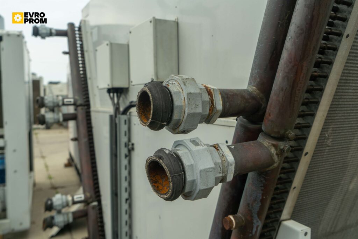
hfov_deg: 61.9
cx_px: 179
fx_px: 298
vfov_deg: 43.6
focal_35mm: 30
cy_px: 120
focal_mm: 30
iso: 100
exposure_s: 1/125
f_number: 6.3
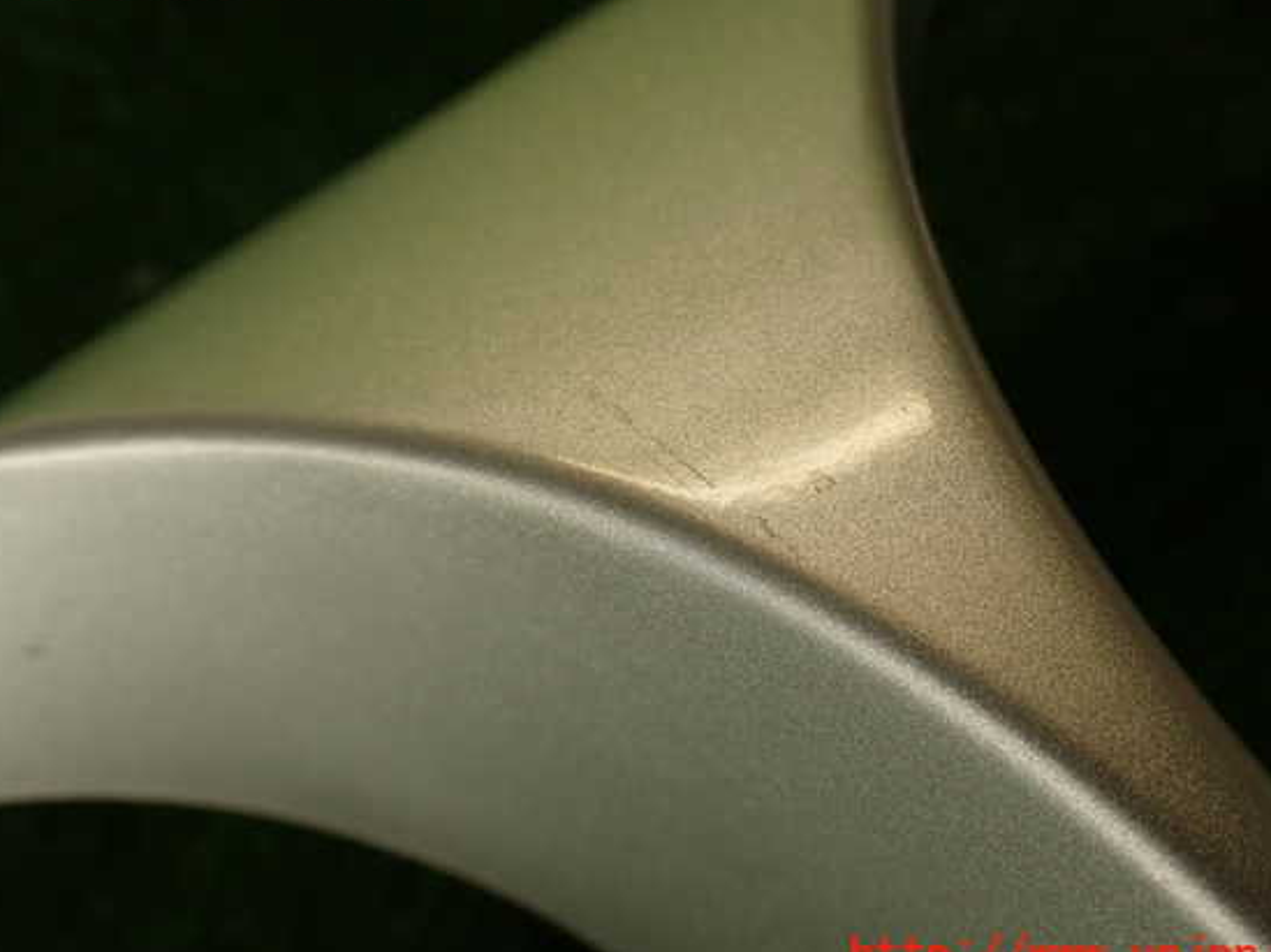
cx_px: 678
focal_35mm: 35
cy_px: 466
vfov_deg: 40.7
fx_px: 1284
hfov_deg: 52.6
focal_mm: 5.79
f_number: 3.2
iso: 100
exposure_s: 1/80
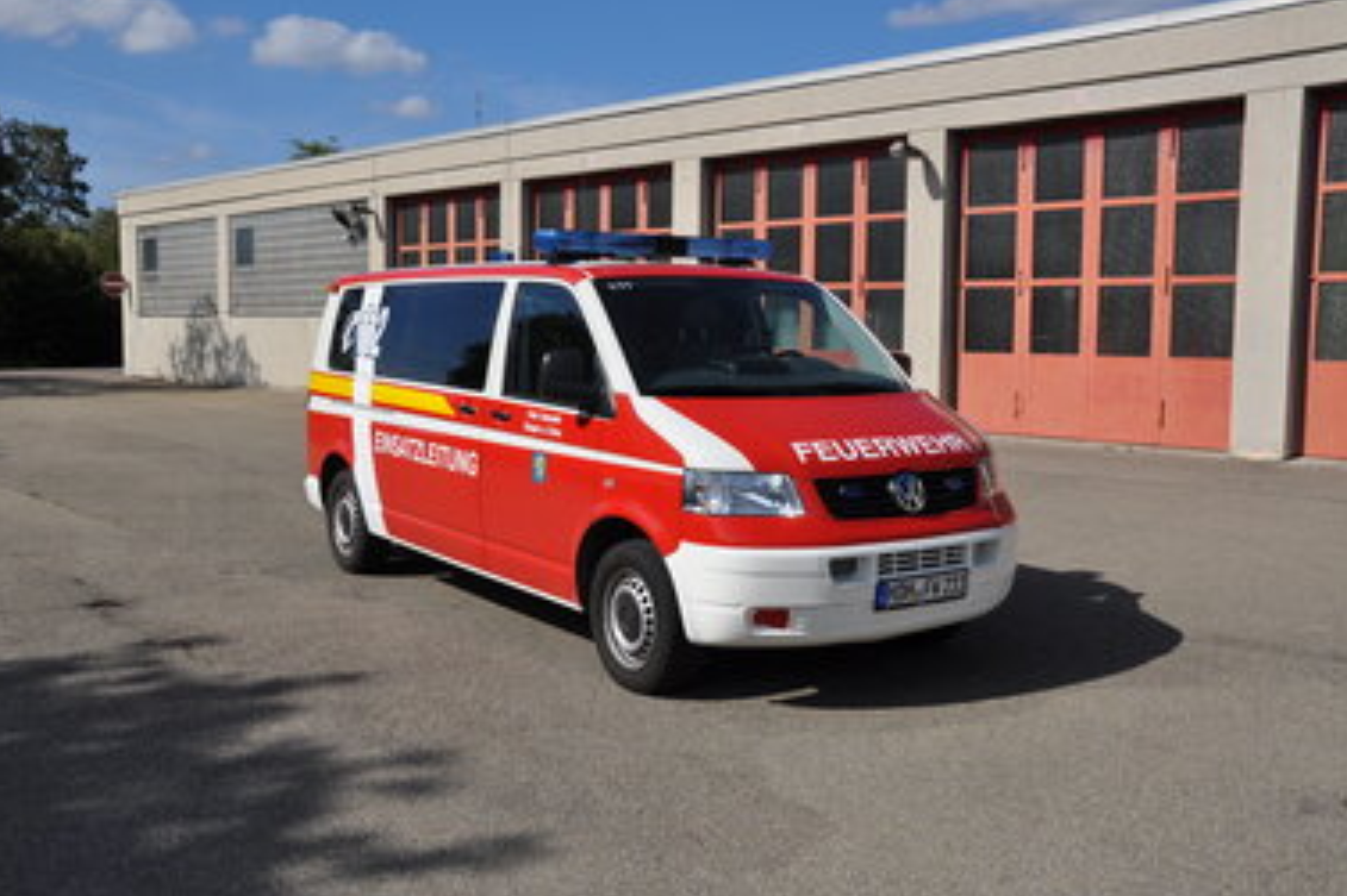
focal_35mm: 35
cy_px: 460
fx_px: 1309
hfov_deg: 54.5
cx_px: 675
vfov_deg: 37.8
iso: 200
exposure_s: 1/500
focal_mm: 22
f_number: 10
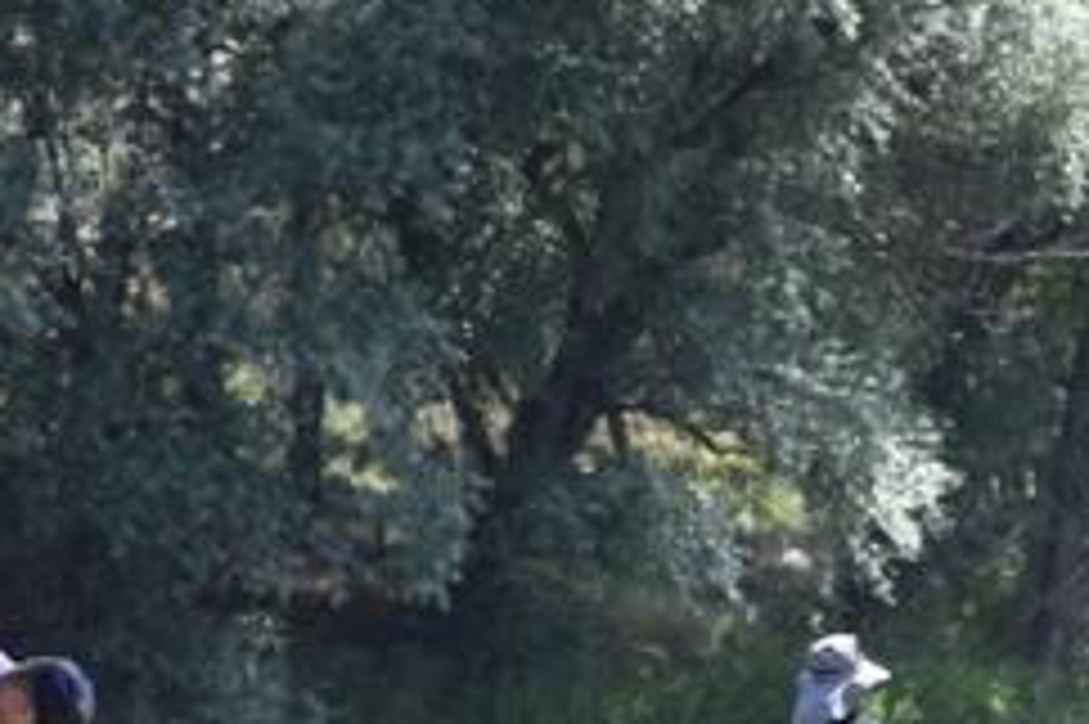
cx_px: 979
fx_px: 16142
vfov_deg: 2.6
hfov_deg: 3.9
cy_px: 746
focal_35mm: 534
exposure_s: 1/400
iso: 200
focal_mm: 140
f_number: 5.6
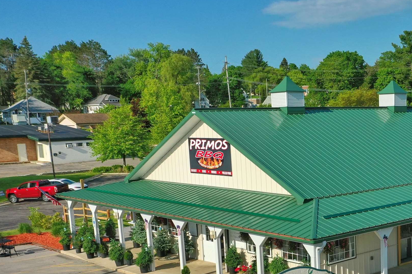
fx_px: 607
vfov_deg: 24.9
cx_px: 370
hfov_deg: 35.3
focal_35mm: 53
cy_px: 240
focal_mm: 10.26
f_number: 4.5
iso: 100
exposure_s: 1/160
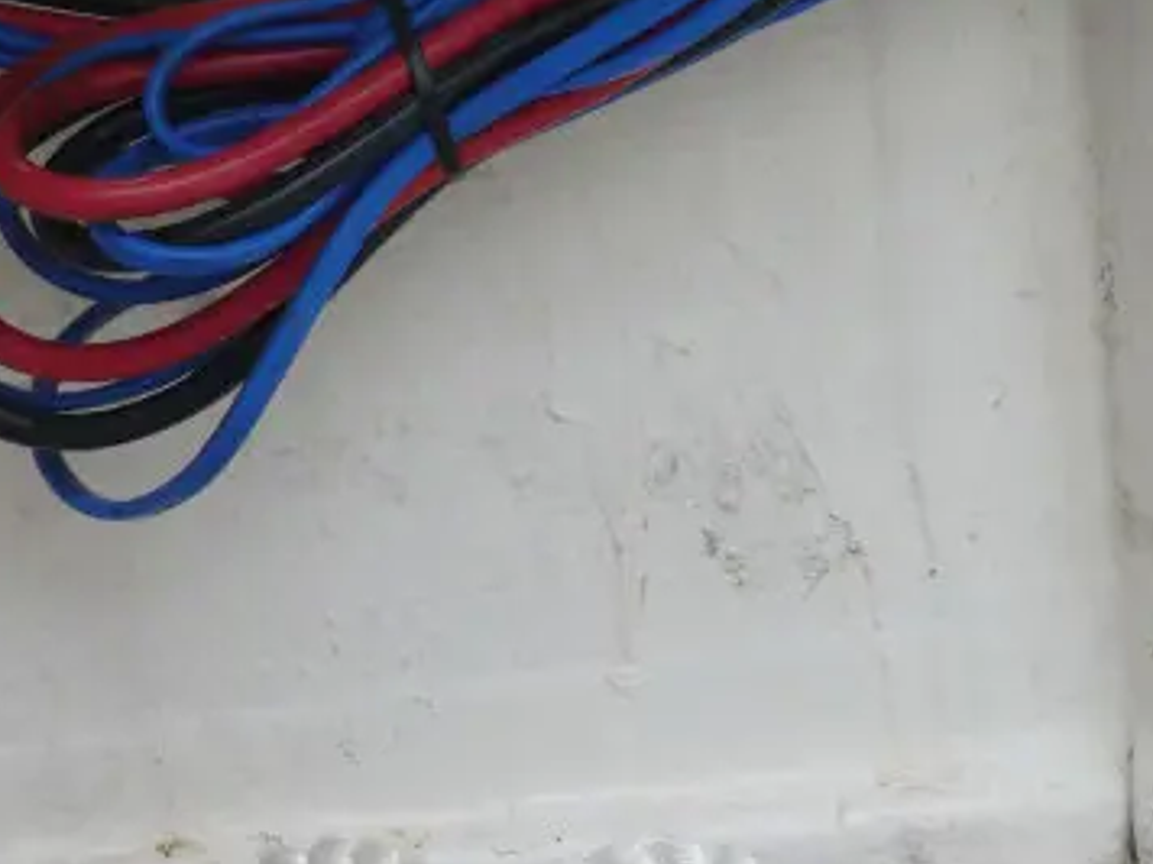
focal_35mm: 54
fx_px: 1799
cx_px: 700
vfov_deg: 26.0
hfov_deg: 35.4
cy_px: 55
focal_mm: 4.3
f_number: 4
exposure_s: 1/125
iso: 100
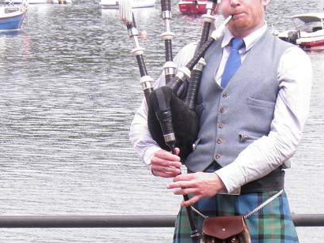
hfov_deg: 6.3
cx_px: 241
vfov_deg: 4.7
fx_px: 2938
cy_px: 194
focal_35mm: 314
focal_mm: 22.6
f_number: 4.5
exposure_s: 1/100
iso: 50
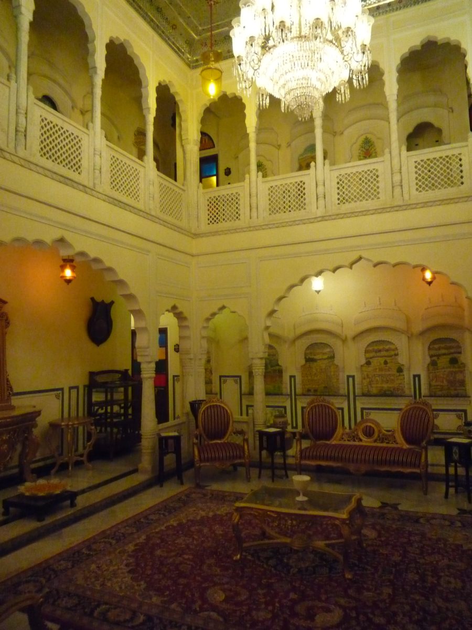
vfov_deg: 69.4
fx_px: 455
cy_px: 315
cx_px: 236
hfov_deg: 54.9
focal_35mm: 25
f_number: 2.8
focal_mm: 4.4
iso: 800
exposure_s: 1/50
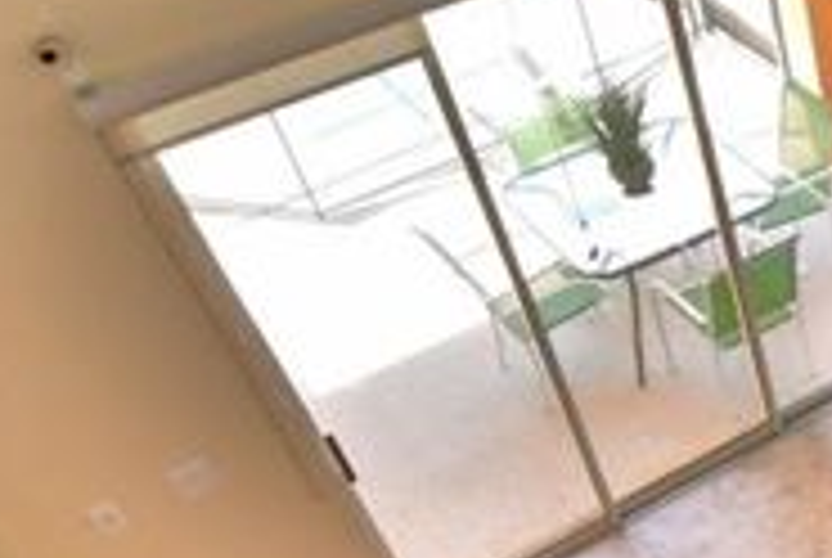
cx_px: 1100
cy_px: 628
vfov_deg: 22.4
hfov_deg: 28.3
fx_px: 1319
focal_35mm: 57
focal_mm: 10
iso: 200
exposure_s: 1/60
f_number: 4.5
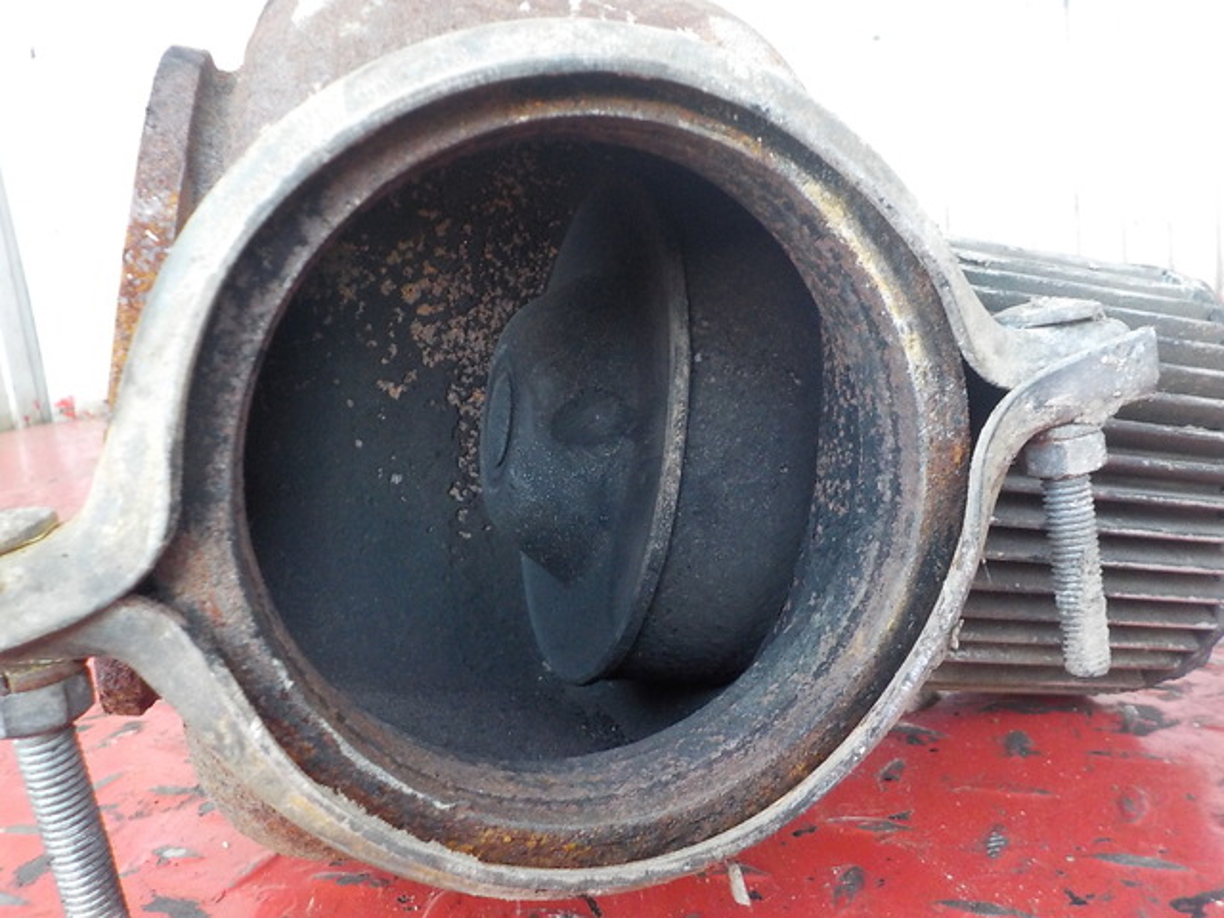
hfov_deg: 60.0
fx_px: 1061
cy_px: 459
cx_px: 612
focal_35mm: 30
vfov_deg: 46.8
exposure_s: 1/30
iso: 400
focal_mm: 4.1
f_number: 3.3
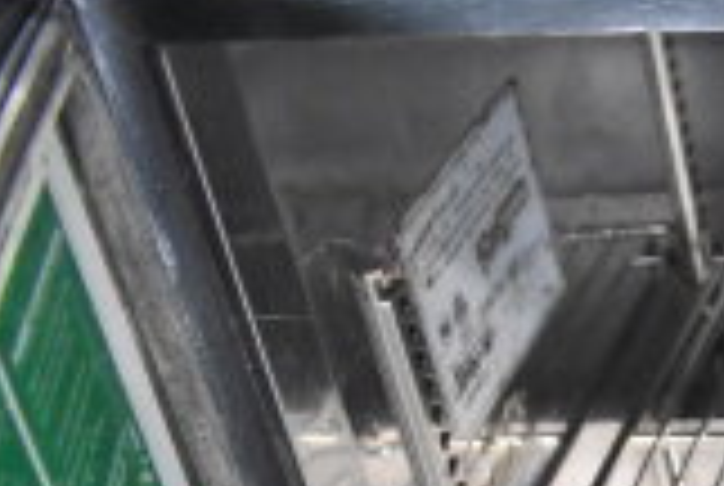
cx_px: 1363
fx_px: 2055
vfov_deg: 13.0
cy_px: 641
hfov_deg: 16.3
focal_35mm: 102
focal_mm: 18
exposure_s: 1/100
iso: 6400
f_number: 5
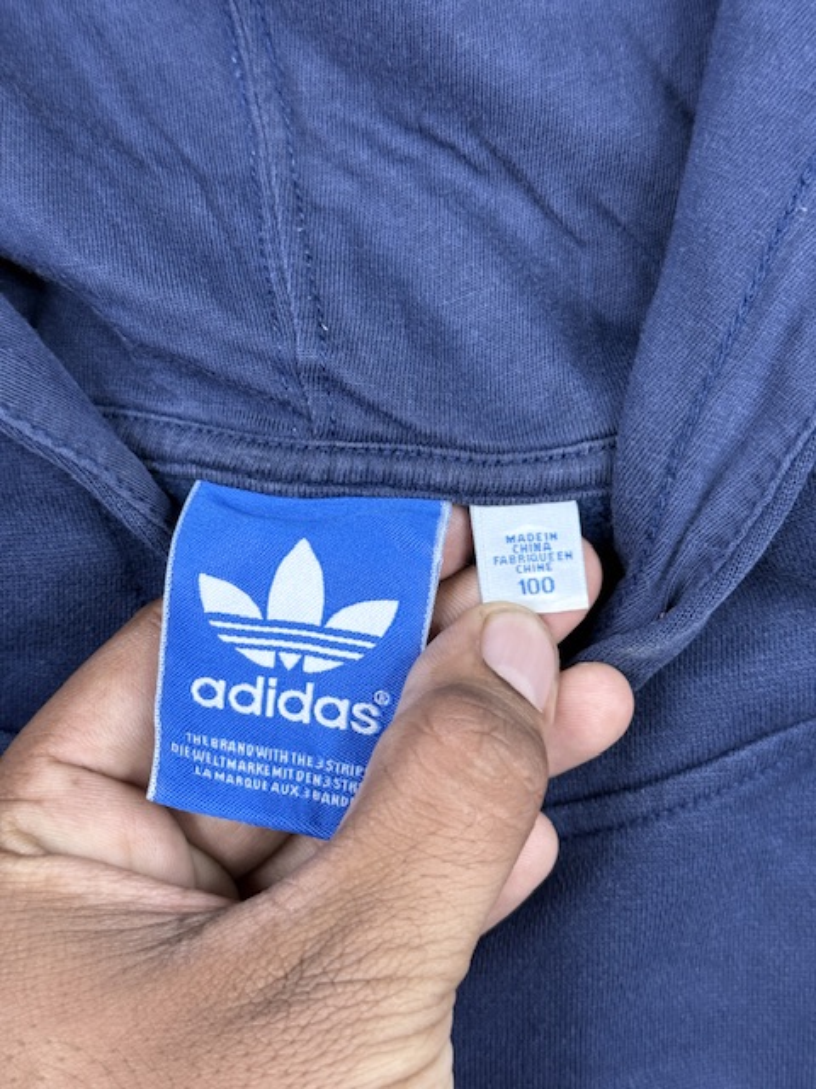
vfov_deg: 39.7
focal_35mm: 48
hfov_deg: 30.3
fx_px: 1509
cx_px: 408
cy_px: 544
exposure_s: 1/100
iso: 125
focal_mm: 6.76
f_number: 1.78
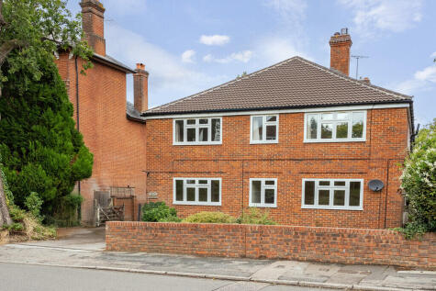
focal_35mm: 35
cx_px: 218
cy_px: 146
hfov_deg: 54.4
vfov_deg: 37.9
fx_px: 424
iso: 2000
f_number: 7.1
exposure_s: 1/1600
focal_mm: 35
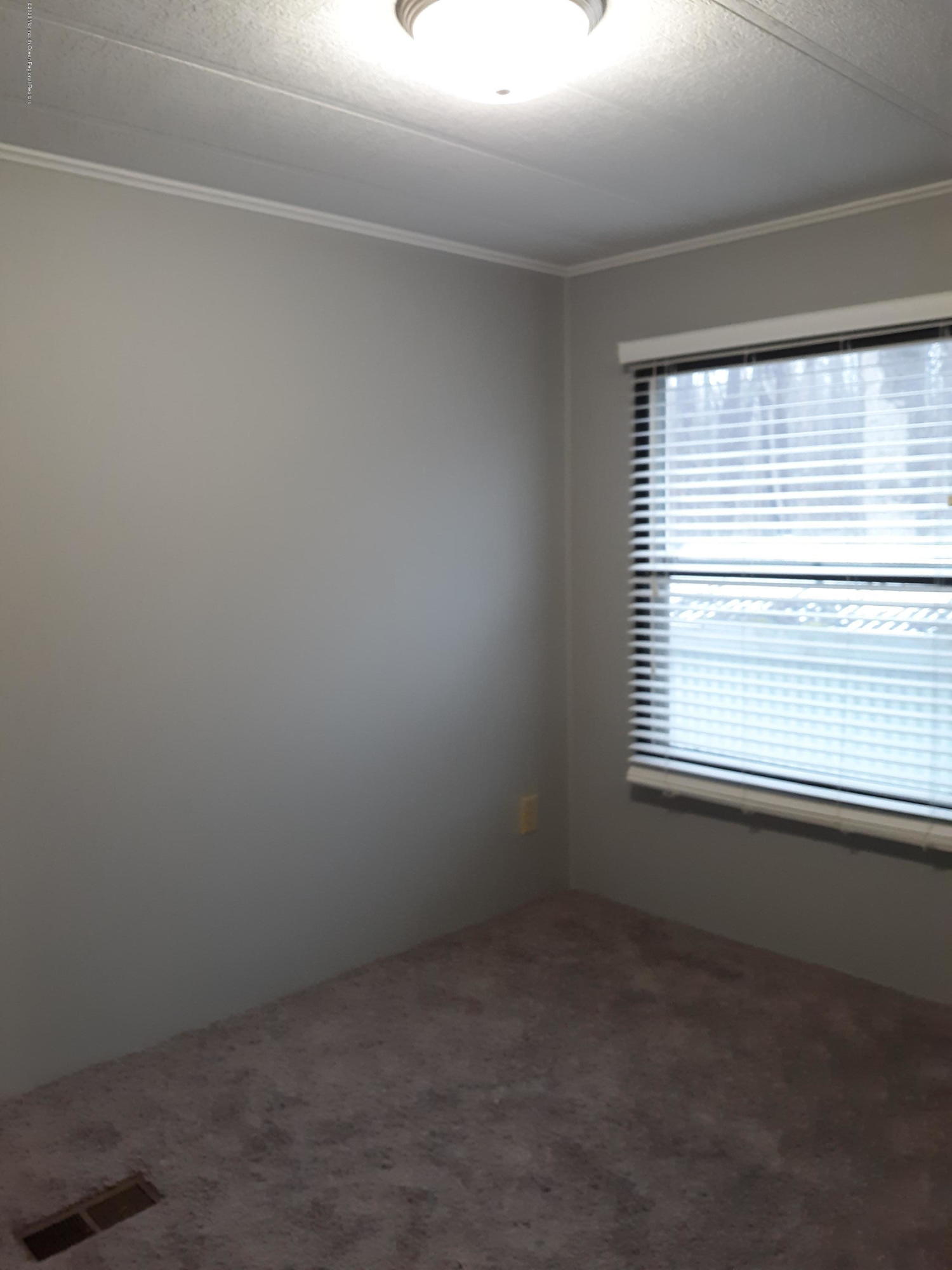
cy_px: 635
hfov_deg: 49.7
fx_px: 1027
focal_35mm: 28
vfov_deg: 63.4
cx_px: 476
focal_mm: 3.7
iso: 200
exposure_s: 1/30
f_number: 1.7
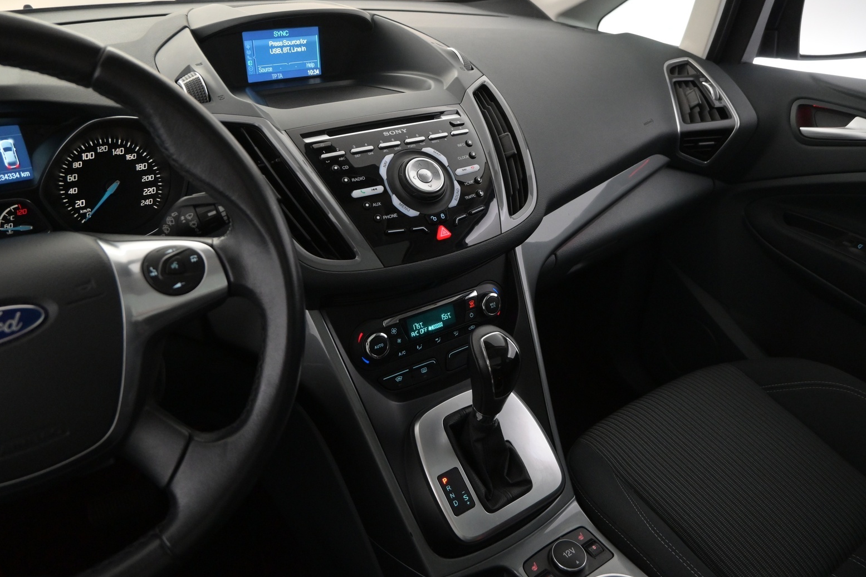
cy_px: 278
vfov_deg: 51.3
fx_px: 601
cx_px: 429
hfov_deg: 71.5
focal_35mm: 25
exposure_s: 1/60
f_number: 4
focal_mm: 16
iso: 2500
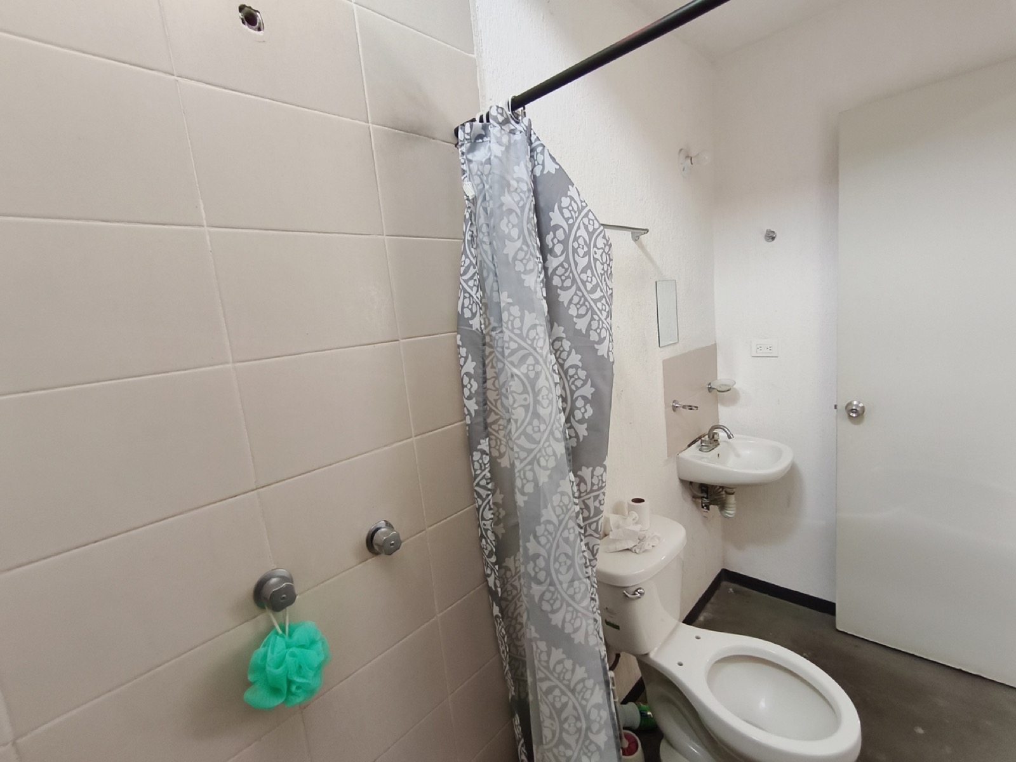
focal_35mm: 15
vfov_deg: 81.7
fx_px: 440
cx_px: 508
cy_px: 381
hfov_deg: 98.2
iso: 125
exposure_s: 1/60
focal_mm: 1.65
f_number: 2.2
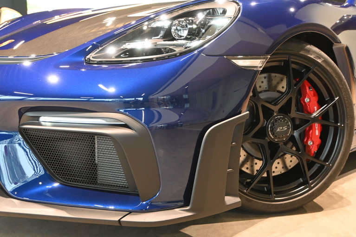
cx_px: 178
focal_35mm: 40
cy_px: 118
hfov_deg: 48.7
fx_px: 393
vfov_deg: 33.6
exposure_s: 1/40
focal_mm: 26.5
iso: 2000
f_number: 4.5
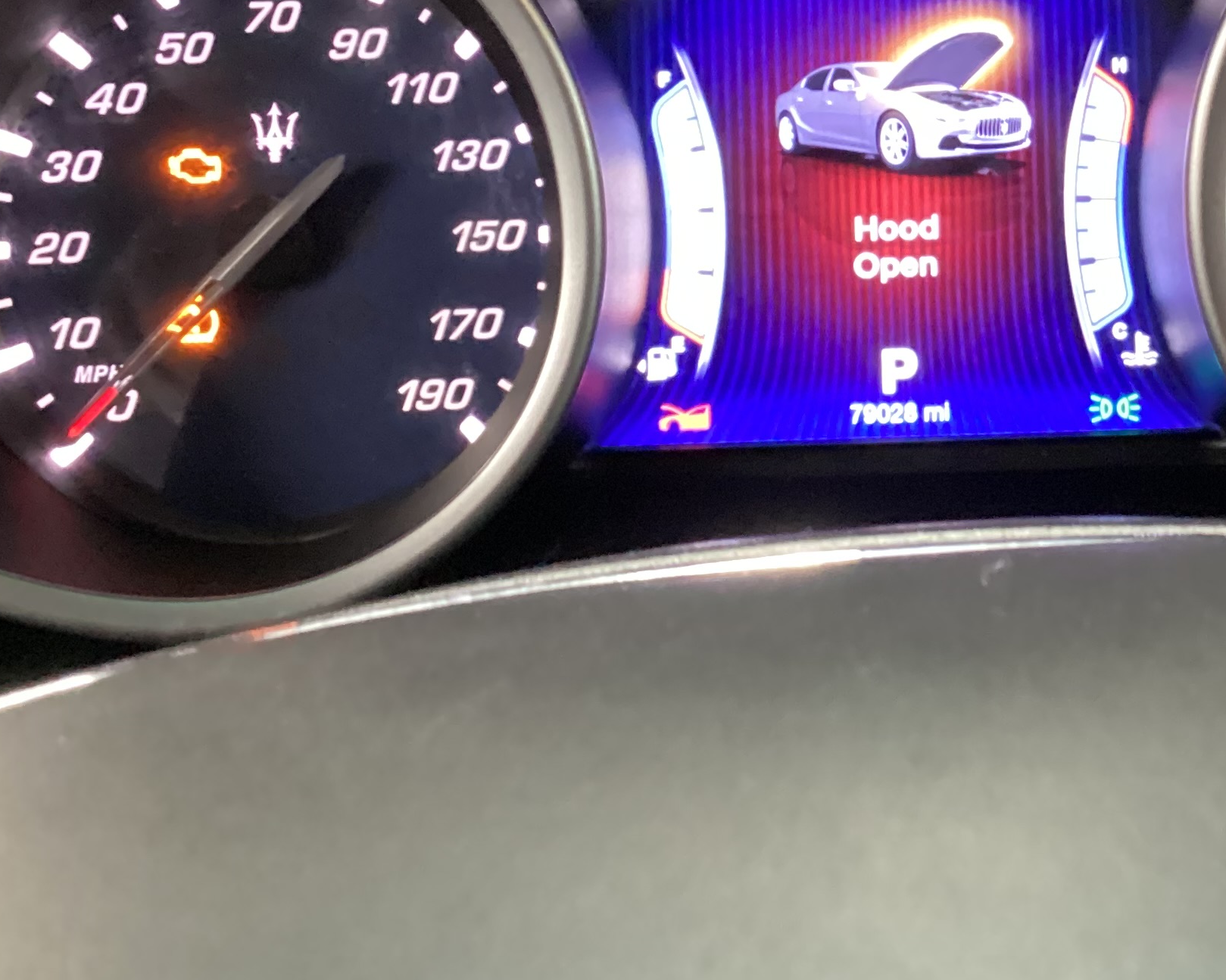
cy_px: 163
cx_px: 922
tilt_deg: -21.1
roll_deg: +0.2
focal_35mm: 61
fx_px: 2213
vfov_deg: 24.5
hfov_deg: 30.4
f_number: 2.4
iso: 800
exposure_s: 1/15
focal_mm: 3.3
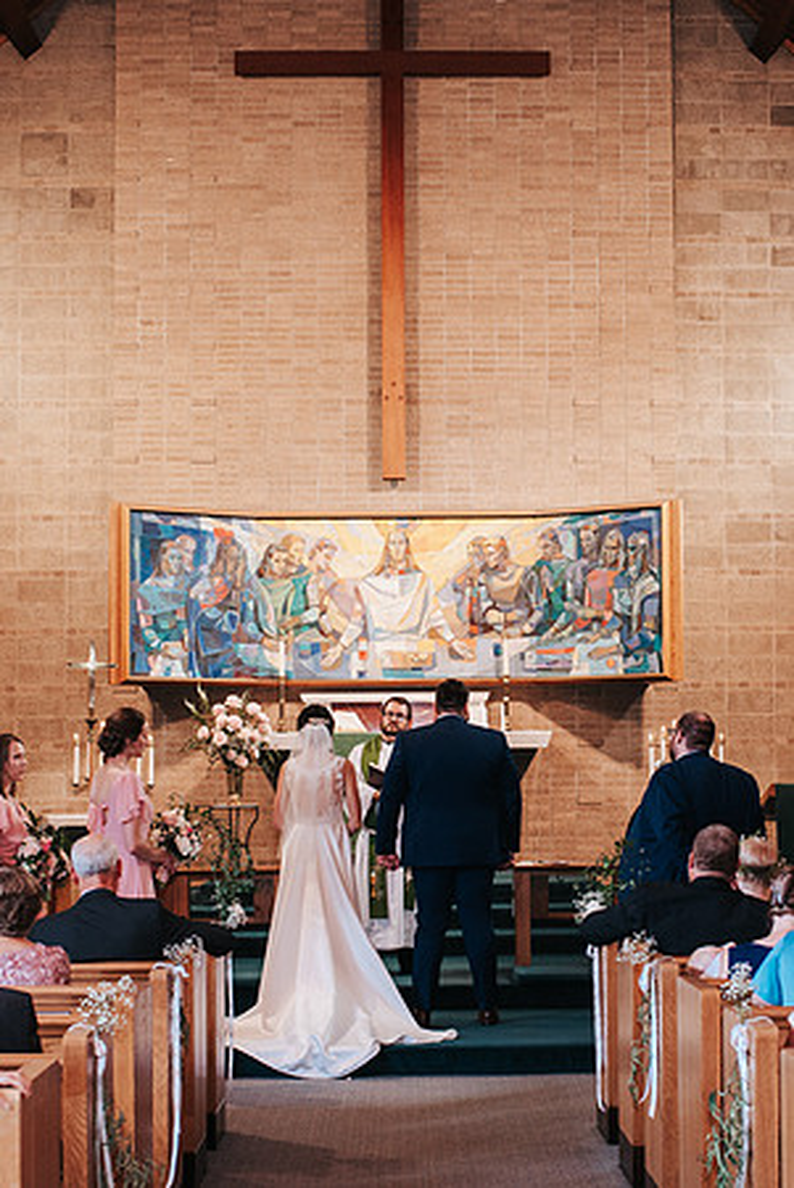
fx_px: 2083
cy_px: 711
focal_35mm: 63
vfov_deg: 31.7
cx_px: 445
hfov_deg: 21.6
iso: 720
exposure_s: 1/125
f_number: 3.2
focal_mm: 35
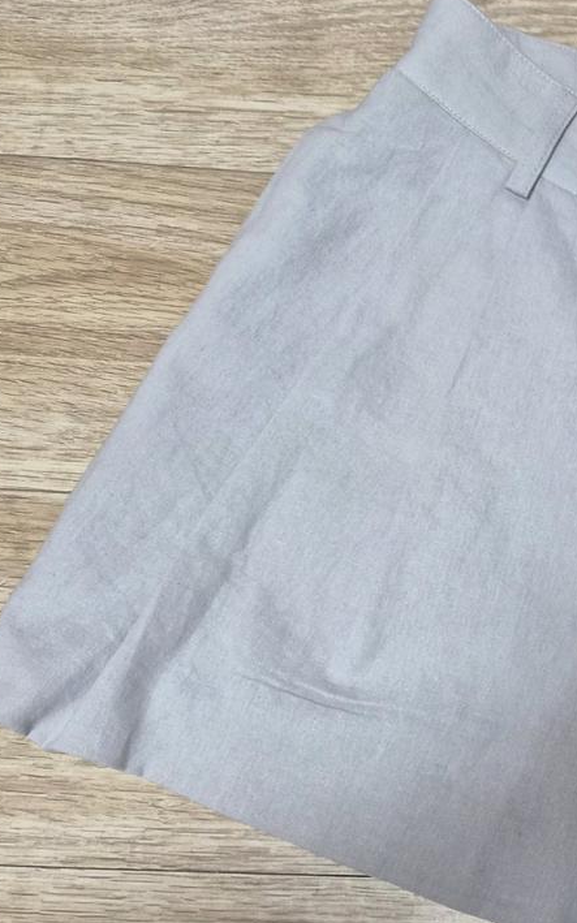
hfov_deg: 25.2
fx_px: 1107
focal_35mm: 44
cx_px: 752
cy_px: 532
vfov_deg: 45.1
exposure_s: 1/120
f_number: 1.8
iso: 250
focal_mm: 5.4
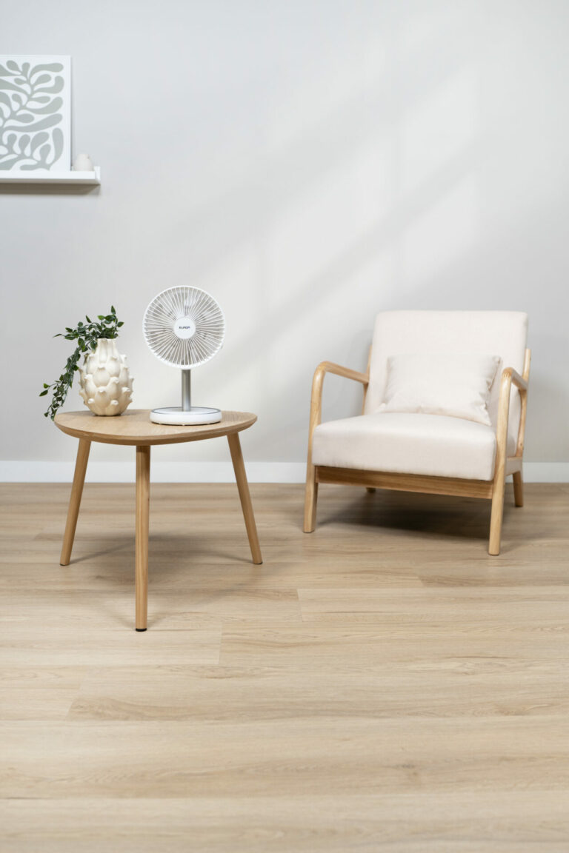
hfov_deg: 42.3
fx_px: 735
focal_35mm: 31
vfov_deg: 60.3
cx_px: 284
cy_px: 426
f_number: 3.2
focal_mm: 31
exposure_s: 1/25
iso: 200
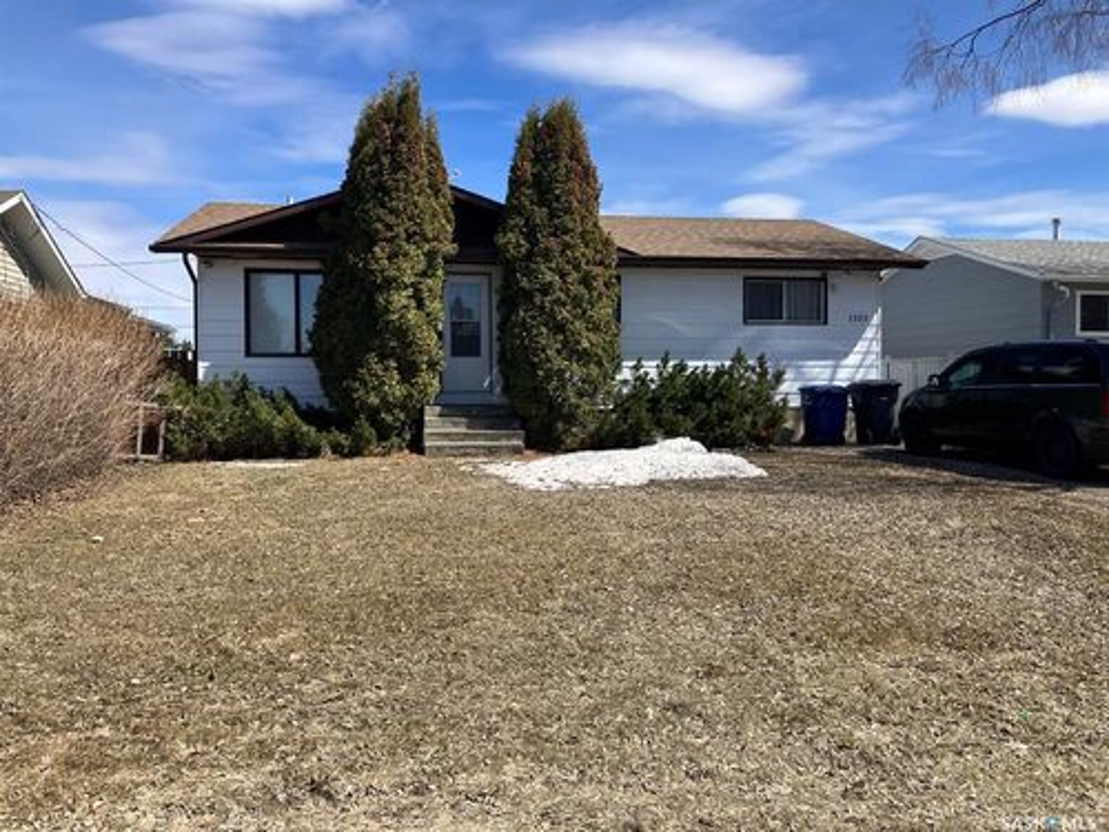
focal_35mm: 28
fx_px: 897
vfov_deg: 49.7
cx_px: 554
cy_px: 416
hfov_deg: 63.4
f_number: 1.8
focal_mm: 3.99
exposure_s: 1/1946
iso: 32
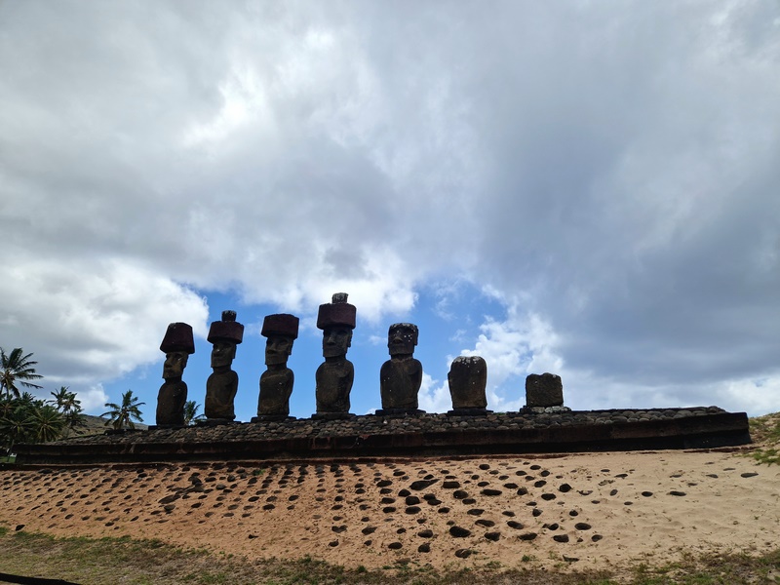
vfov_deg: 58.9
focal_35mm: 23
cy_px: 292
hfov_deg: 73.9
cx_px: 390
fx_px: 518
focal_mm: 5.4
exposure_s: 1/3333
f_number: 1.8
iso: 50
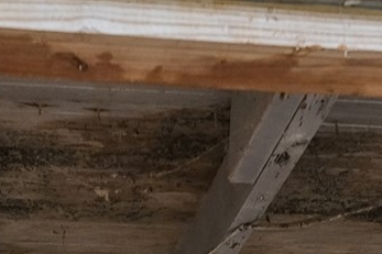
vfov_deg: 11.8
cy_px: 617
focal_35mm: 94
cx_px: 125
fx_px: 997
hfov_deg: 21.6
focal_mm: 10
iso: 400
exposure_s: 1/125
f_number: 4
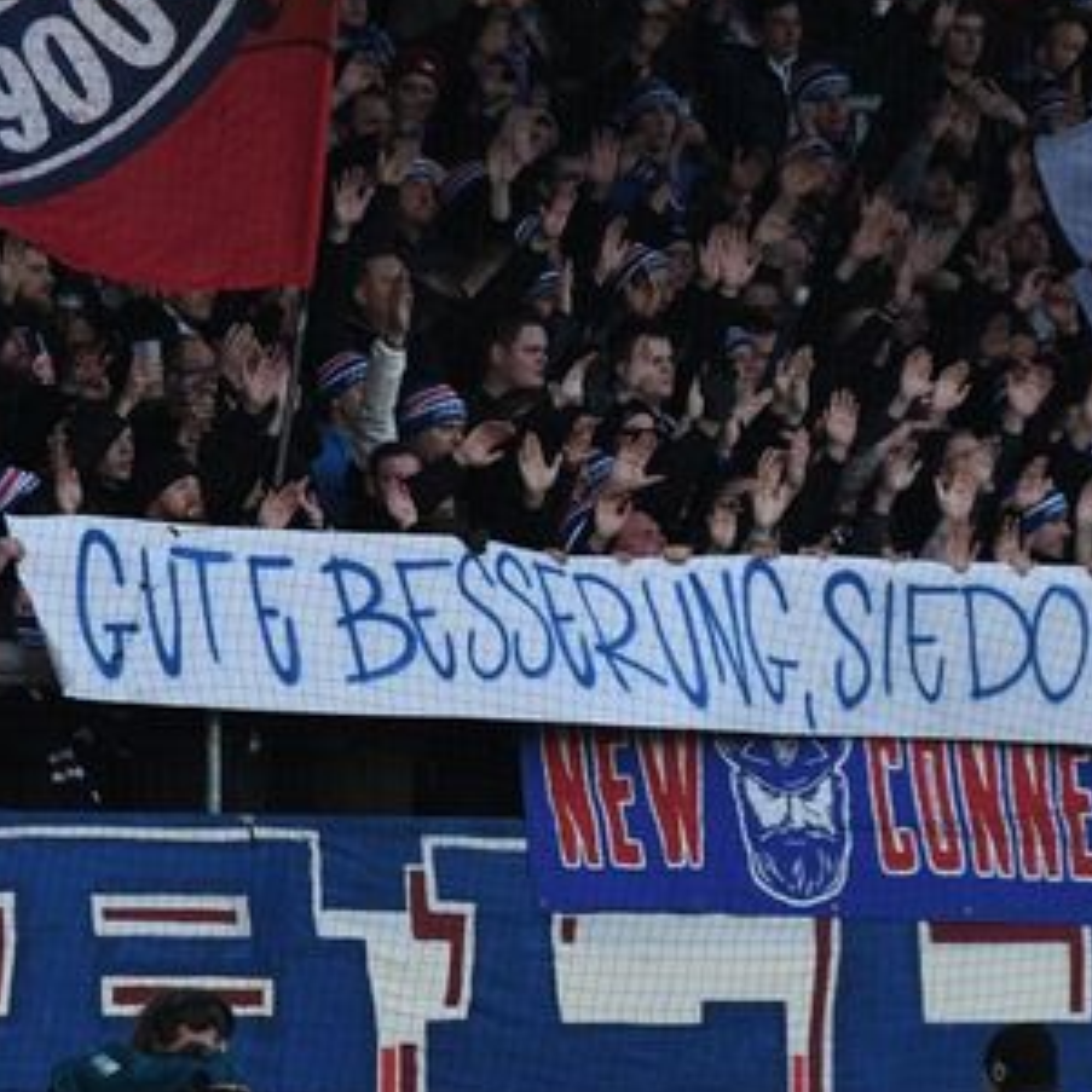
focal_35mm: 483
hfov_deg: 3.6
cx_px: 588
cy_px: 639
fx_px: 17238
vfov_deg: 3.6
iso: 1250
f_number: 5.6
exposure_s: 1/1250
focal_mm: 200
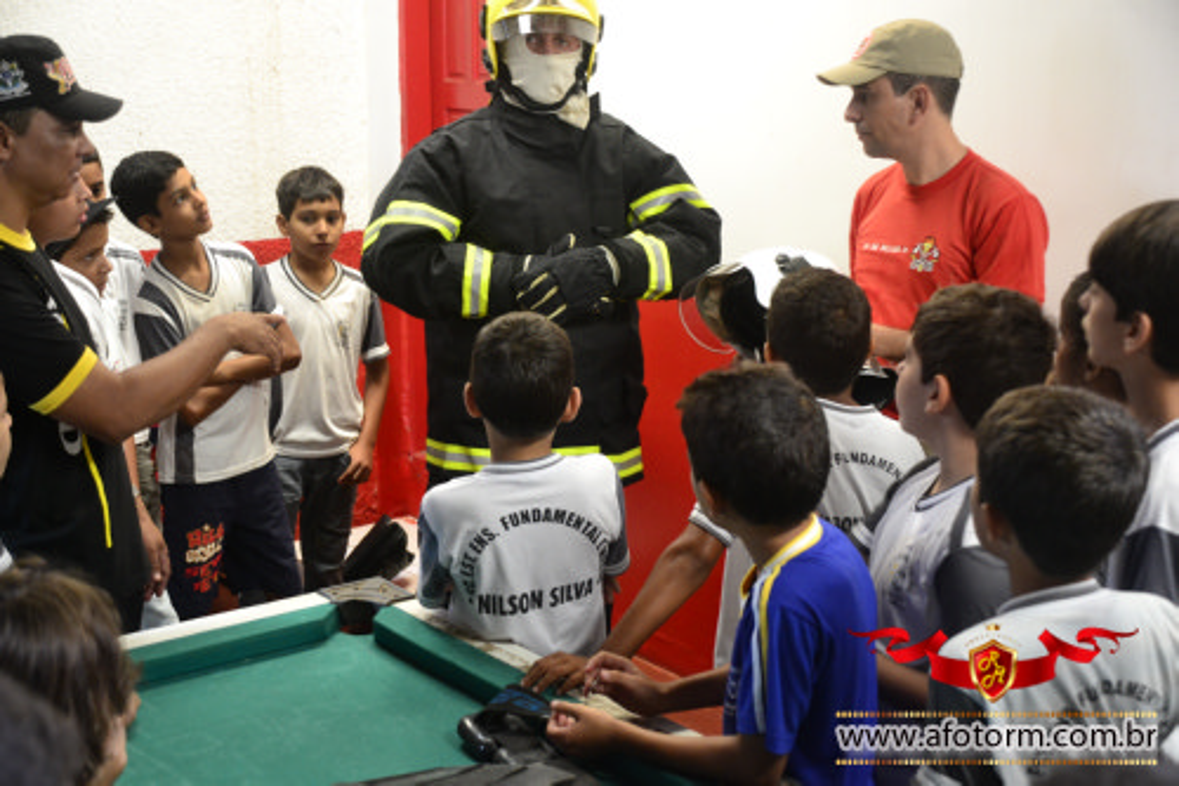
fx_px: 1571
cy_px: 393
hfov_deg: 41.1
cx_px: 590
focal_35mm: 48
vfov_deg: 28.1
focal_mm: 32
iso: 1600
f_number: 4.2
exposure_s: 1/50
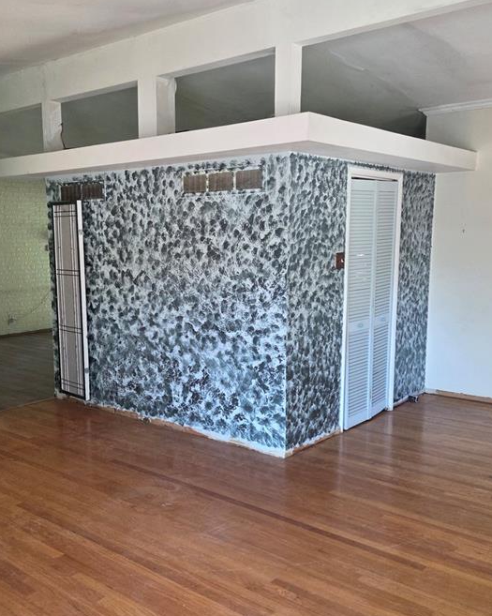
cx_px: 189
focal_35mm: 35
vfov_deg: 51.5
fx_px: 638
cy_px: 336
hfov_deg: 41.9
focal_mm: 5.4
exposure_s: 1/120
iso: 320
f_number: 1.8
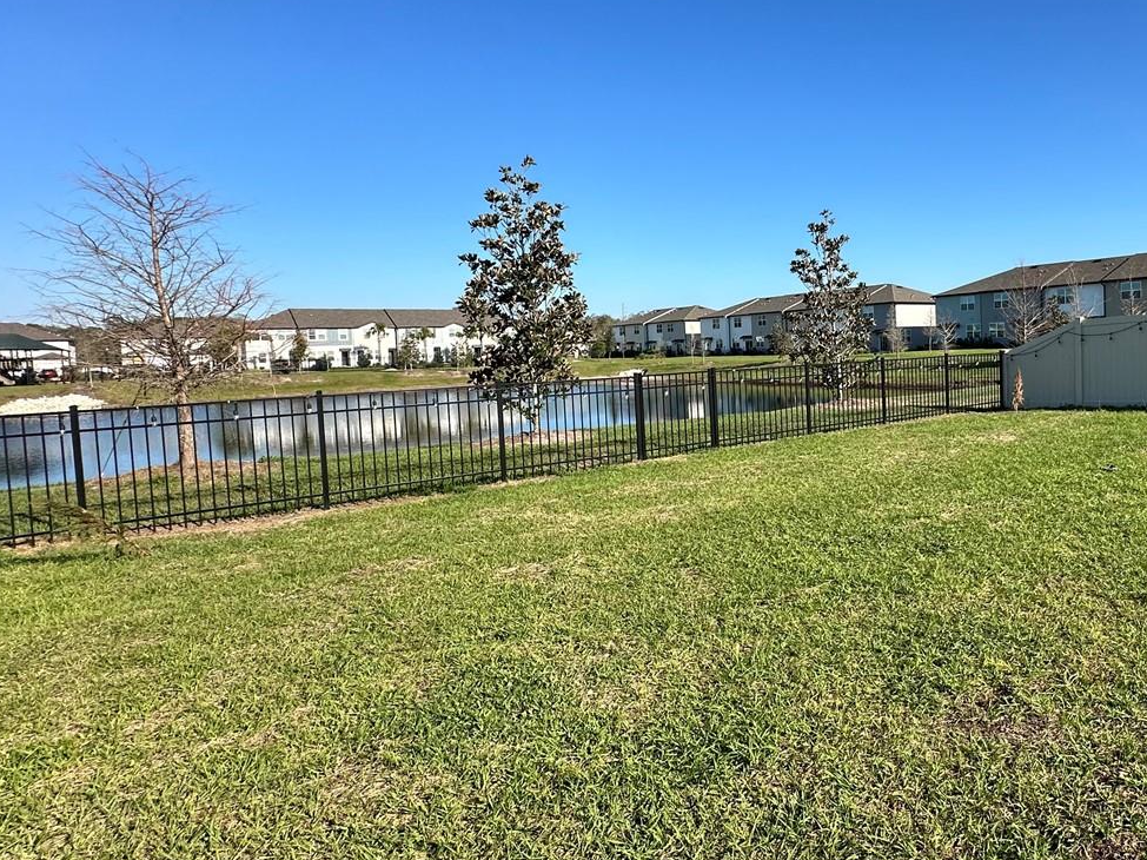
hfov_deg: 69.2
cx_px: 856
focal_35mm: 23
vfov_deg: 58.6
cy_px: 371
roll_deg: +1.6
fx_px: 762
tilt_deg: -2.0
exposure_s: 1/1595
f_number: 2.2
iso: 50
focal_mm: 2.22
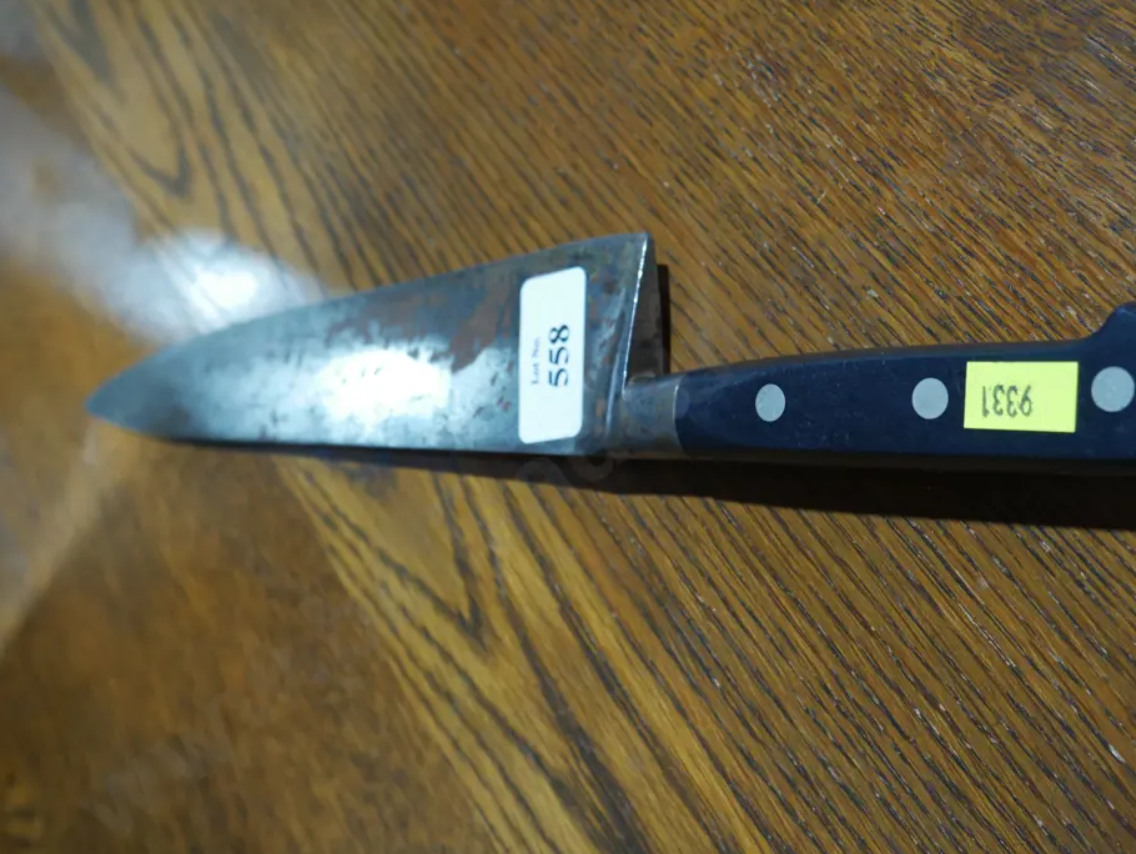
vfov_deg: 32.2
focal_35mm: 45
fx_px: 1478
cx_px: 602
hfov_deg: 42.0
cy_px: 441
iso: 800
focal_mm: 20
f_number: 4.4
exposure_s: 1/60
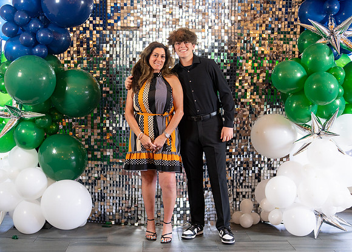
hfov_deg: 35.4
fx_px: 552
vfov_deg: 25.6
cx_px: 174
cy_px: 133
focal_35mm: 55
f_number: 1.2
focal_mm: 50
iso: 800
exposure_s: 1/320
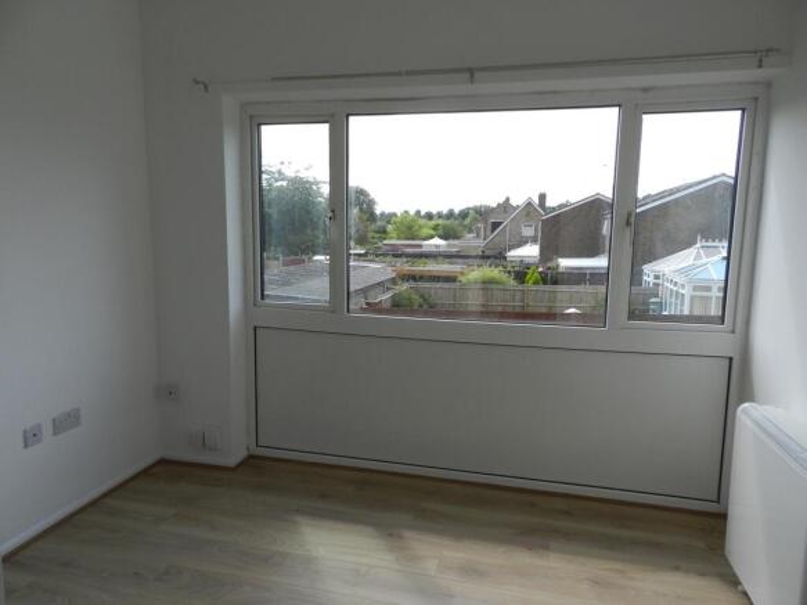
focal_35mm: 23
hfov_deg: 73.9
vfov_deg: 58.9
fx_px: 536
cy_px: 302
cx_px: 404
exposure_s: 1/500
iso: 160
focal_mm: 4
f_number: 3.4
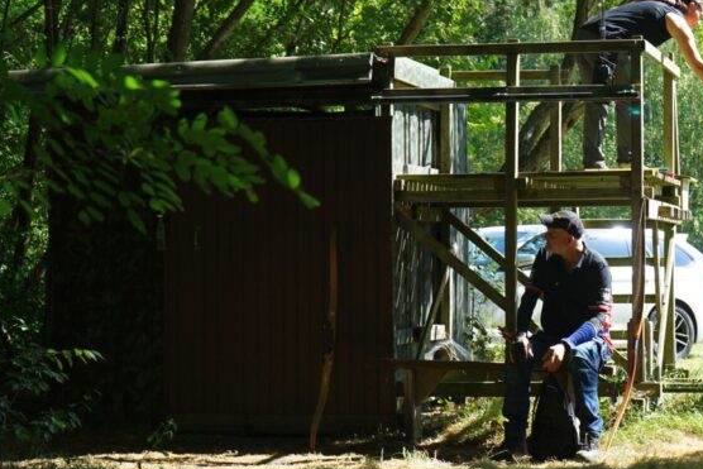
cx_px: 639
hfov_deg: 21.2
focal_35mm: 94
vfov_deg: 14.6
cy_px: 188
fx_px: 1836
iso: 100
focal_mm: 51
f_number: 6.3
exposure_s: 1/80
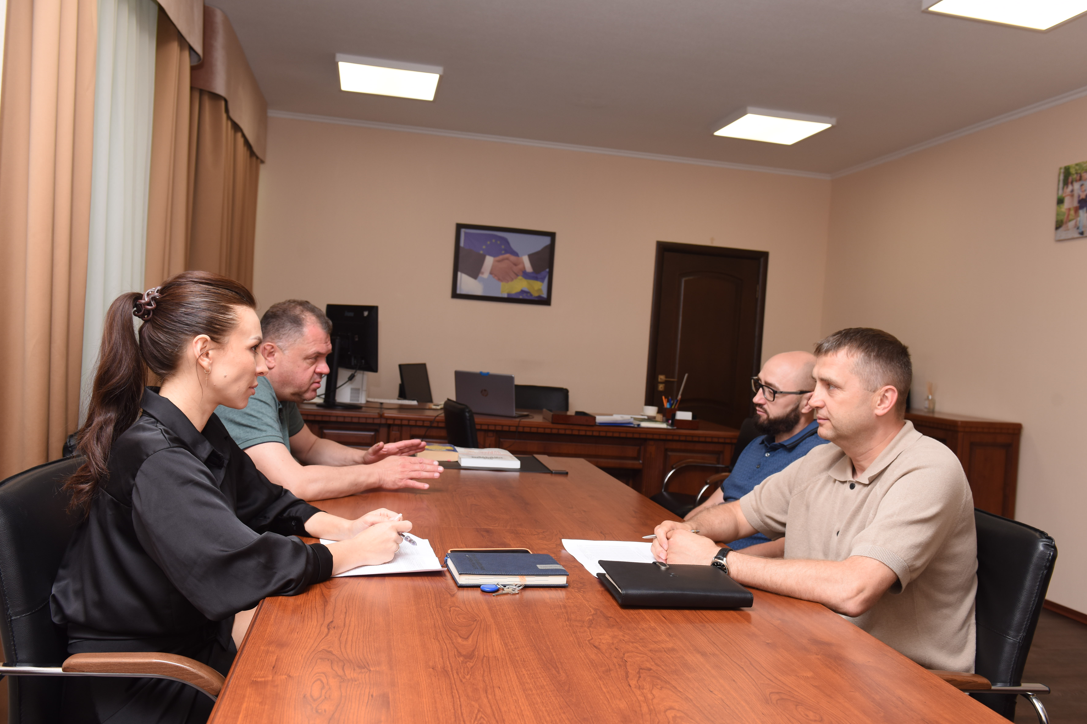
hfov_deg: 61.9
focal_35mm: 30
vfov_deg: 43.6
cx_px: 543
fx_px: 906
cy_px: 366
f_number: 5.6
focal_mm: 29
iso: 400
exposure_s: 1/125
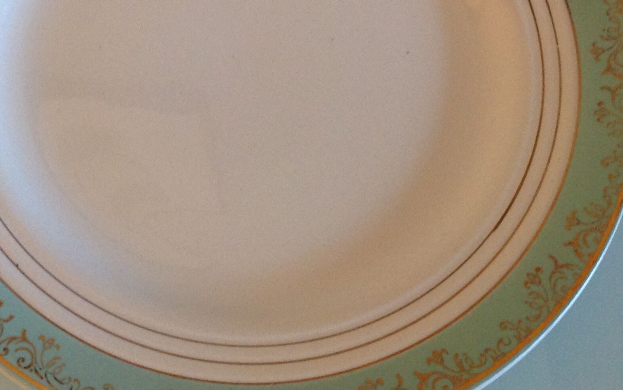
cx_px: 228
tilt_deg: -67.2
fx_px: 1036
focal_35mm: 61
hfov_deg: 33.3
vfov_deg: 21.1
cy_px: 99
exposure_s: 1/17
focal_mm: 4.28
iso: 200
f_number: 2.4
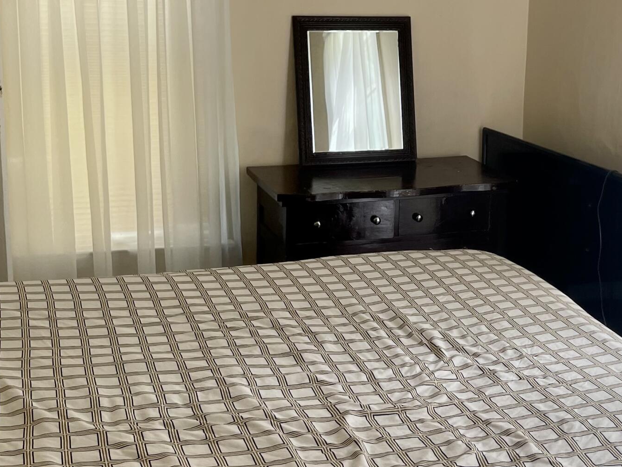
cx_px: 387
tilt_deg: -10.1
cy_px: 172
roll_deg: -1.7
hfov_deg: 33.1
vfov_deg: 25.2
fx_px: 1042
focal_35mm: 58
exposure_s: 1/224
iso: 32
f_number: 1.6
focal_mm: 5.1
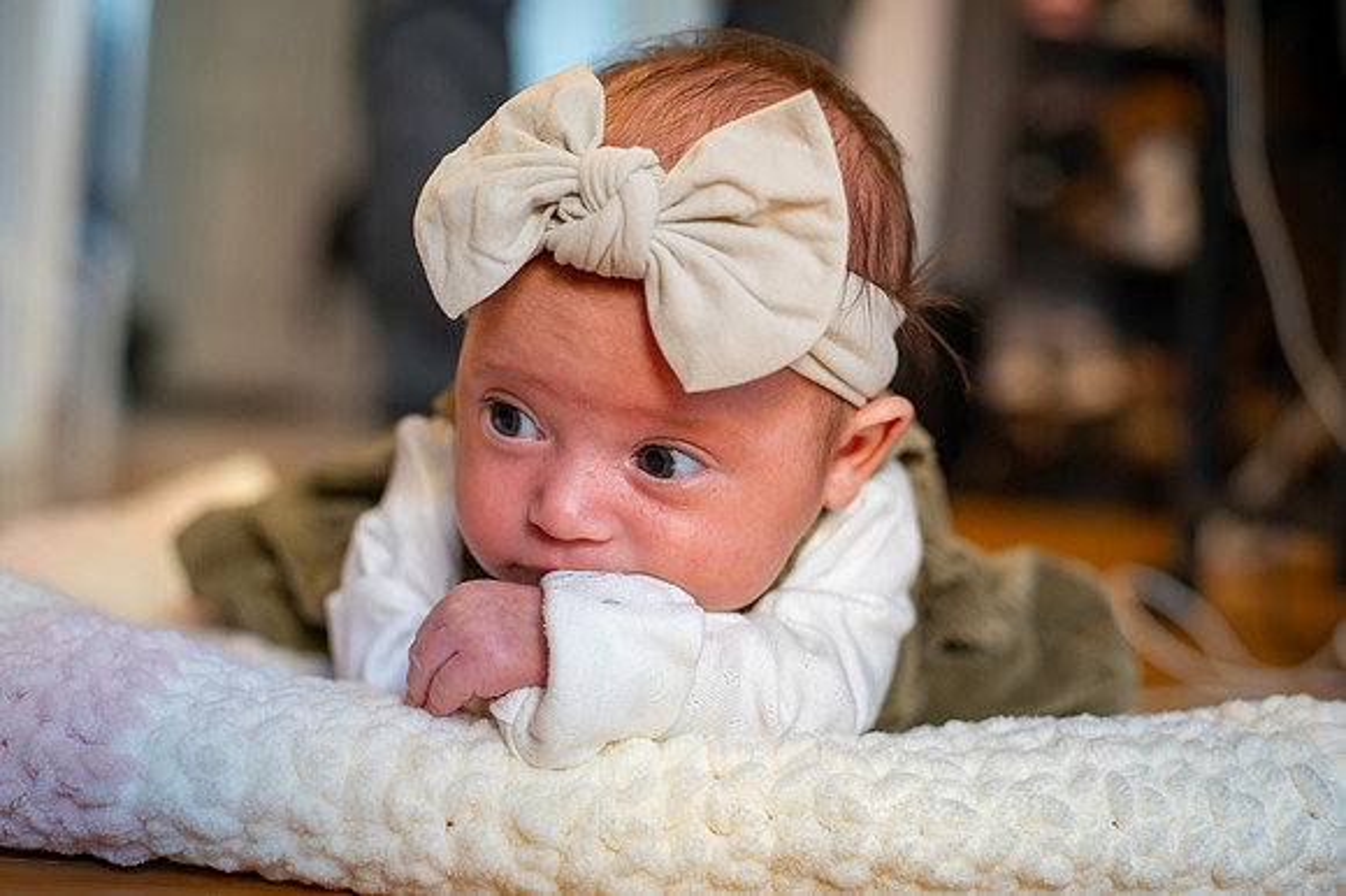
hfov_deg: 39.6
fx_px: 1868
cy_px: 448
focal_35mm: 50
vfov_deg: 27.0
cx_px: 673
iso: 1000
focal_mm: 50
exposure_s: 1/60
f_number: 3.2
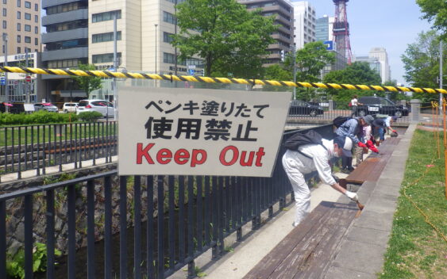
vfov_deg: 41.7
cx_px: 225
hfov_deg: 62.9
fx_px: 366
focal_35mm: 30
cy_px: 112
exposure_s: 1/800
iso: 125
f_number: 4.2
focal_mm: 5
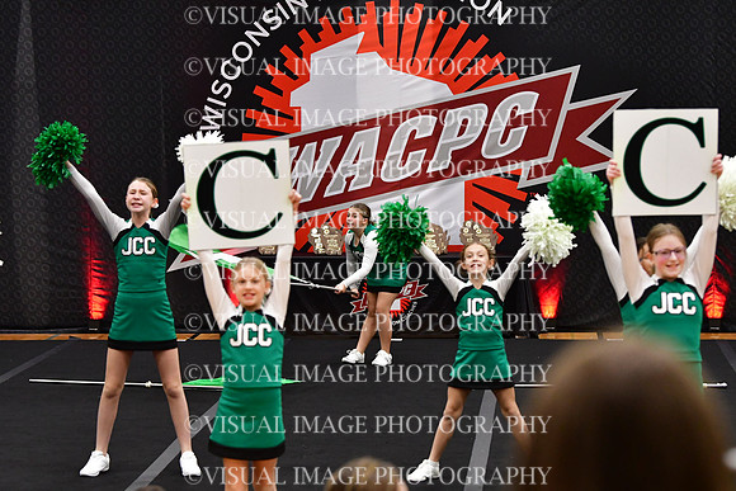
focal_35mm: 147
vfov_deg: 9.3
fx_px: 3006
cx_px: 368
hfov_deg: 14.0
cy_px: 246
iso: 4000
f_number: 3.5
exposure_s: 1/500
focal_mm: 98
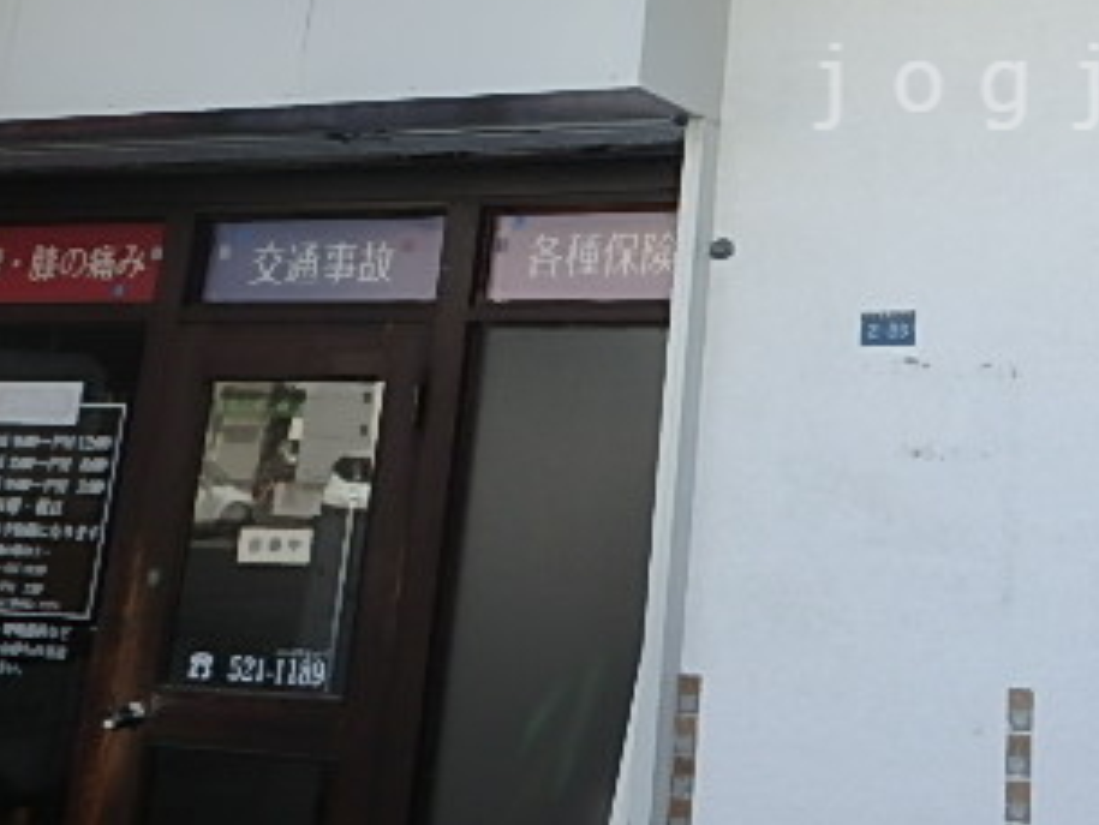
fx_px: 1397
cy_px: 86
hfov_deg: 38.8
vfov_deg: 31.4
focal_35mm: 44
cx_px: 1059
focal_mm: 3.7
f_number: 3.5
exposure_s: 1/500
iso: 125
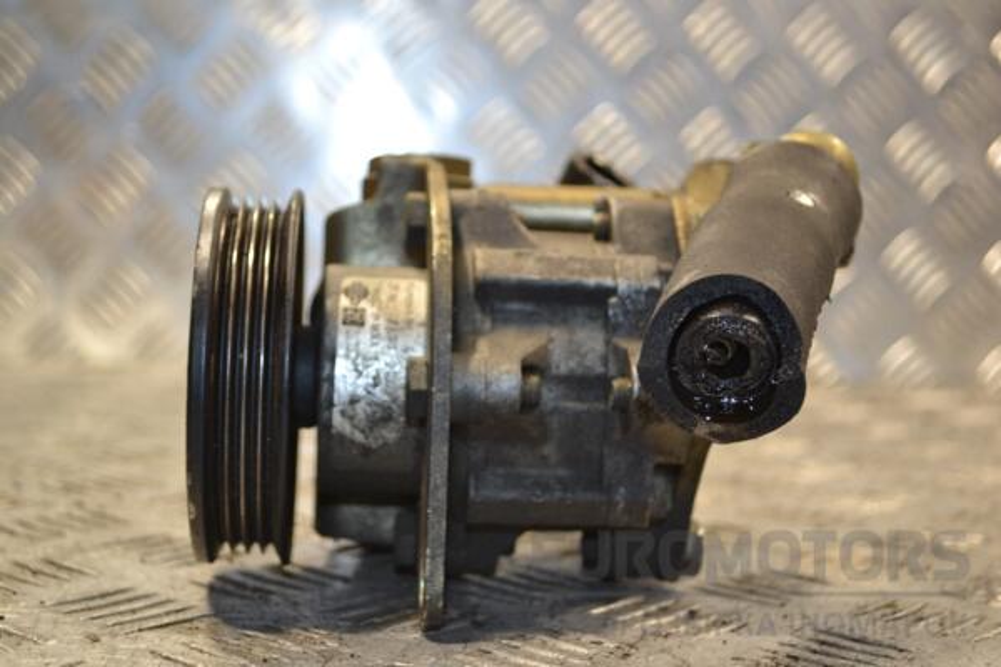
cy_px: 334
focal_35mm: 57
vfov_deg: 23.8
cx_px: 500
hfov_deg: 35.1
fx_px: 1585
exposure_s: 1/60
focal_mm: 38
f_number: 5
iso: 400
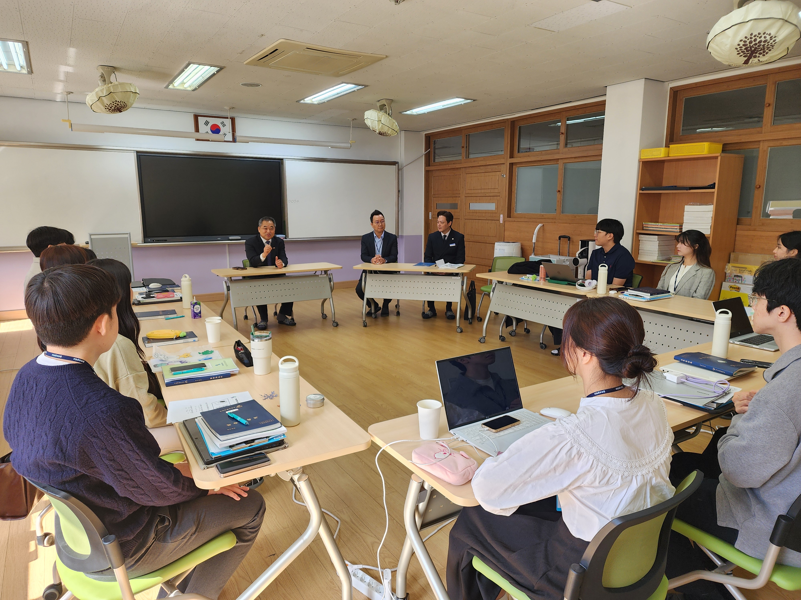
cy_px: 300
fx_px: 532
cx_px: 400
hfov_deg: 73.9
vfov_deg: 58.9
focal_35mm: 23
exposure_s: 1/180
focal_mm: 6.4
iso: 80
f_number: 1.8
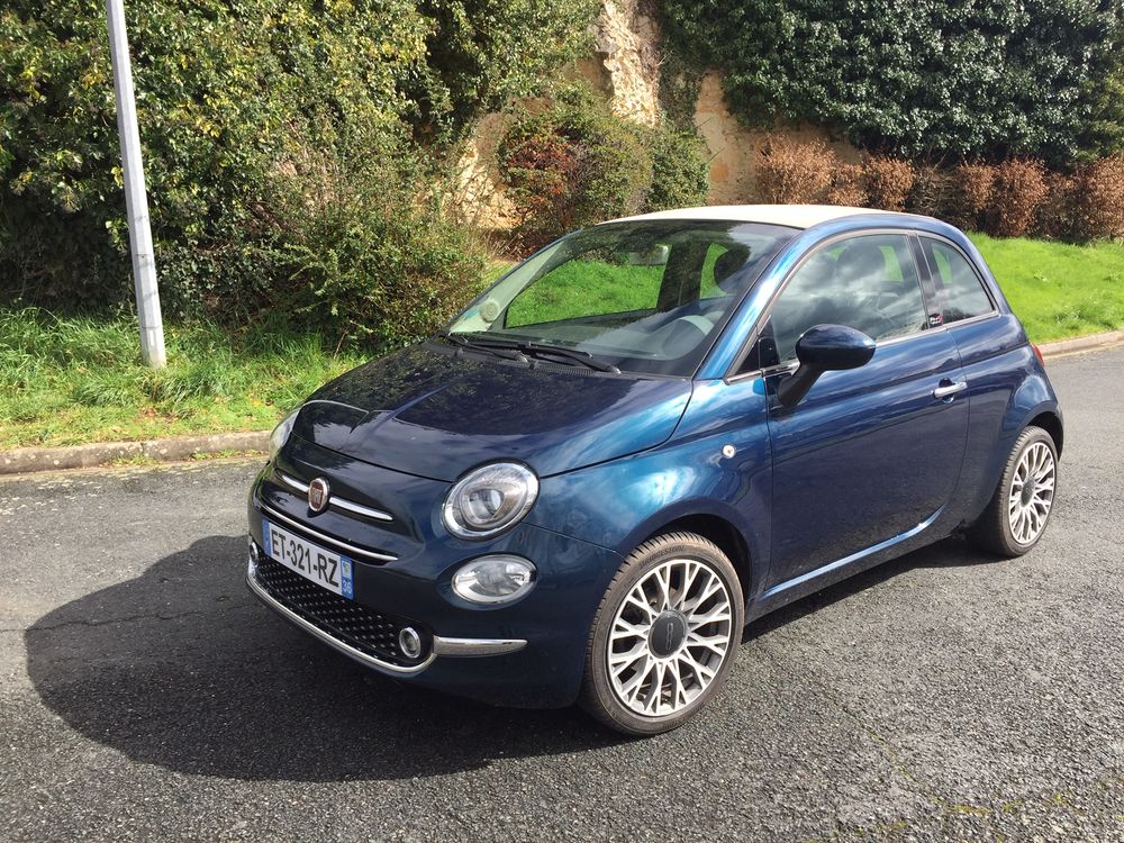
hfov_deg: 61.7
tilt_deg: -11.2
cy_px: 422
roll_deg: +1.6
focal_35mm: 29
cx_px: 562
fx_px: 942
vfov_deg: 48.2
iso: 32
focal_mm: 4.15
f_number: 2.2
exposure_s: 1/879
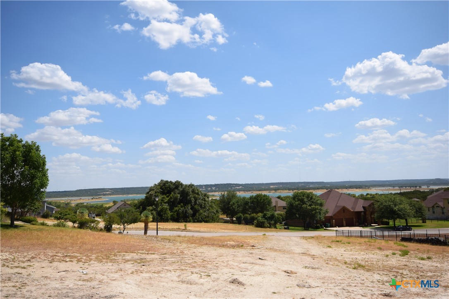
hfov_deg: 61.9
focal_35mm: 30
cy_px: 150
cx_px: 224
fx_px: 374
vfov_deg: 43.6
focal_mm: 20
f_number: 10
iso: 200
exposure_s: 1/400
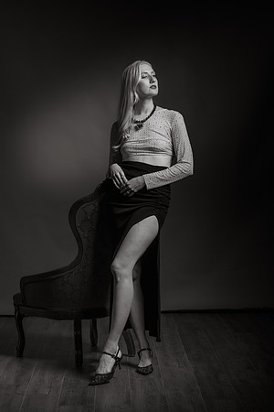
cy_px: 206
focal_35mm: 95
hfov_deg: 14.4
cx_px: 137
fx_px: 1084
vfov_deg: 21.5
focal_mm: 95
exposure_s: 1/250
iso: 100
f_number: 9
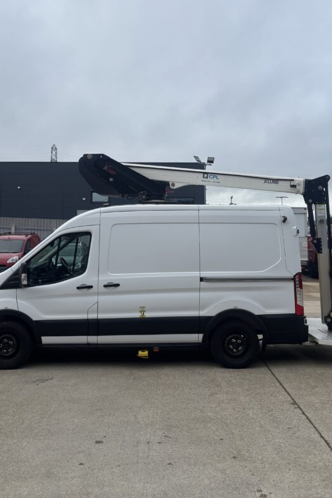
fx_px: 484
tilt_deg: +6.7
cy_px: 185
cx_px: 173
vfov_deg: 53.8
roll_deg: -0.5
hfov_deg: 37.8
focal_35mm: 35
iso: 50
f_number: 1.6
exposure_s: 1/4082
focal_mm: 5.96
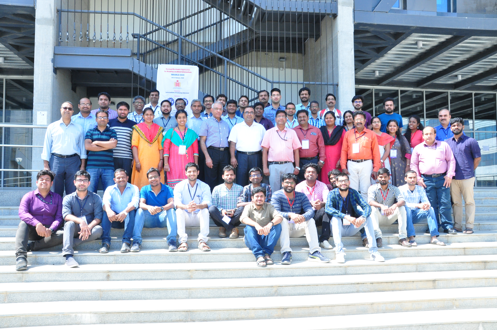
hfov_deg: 59.6
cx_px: 248
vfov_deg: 41.6
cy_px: 165
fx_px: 434
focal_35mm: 32
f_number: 13
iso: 800
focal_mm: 21
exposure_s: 1/125
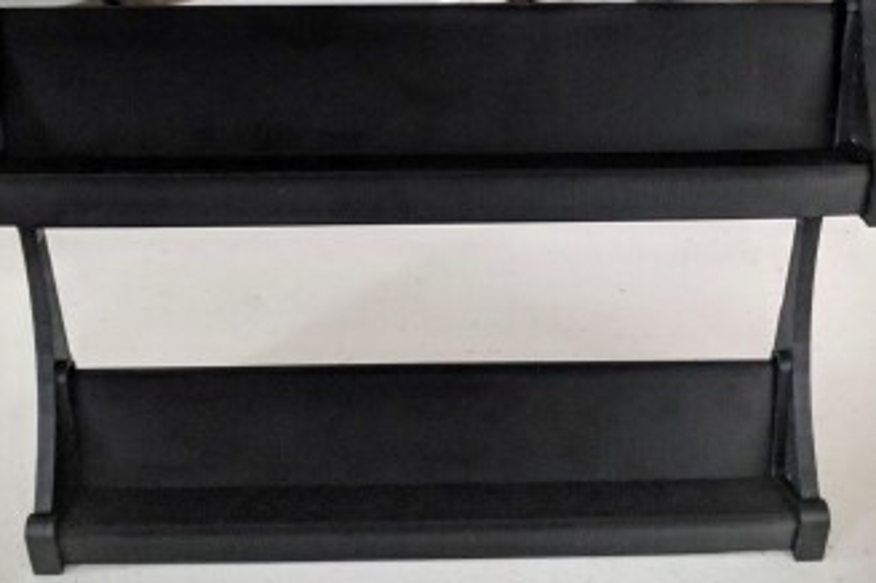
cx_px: 426
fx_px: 1070
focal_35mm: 44
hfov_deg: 44.5
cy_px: 160
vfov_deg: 30.1
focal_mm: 4.67
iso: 1308
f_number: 2
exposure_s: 1/15
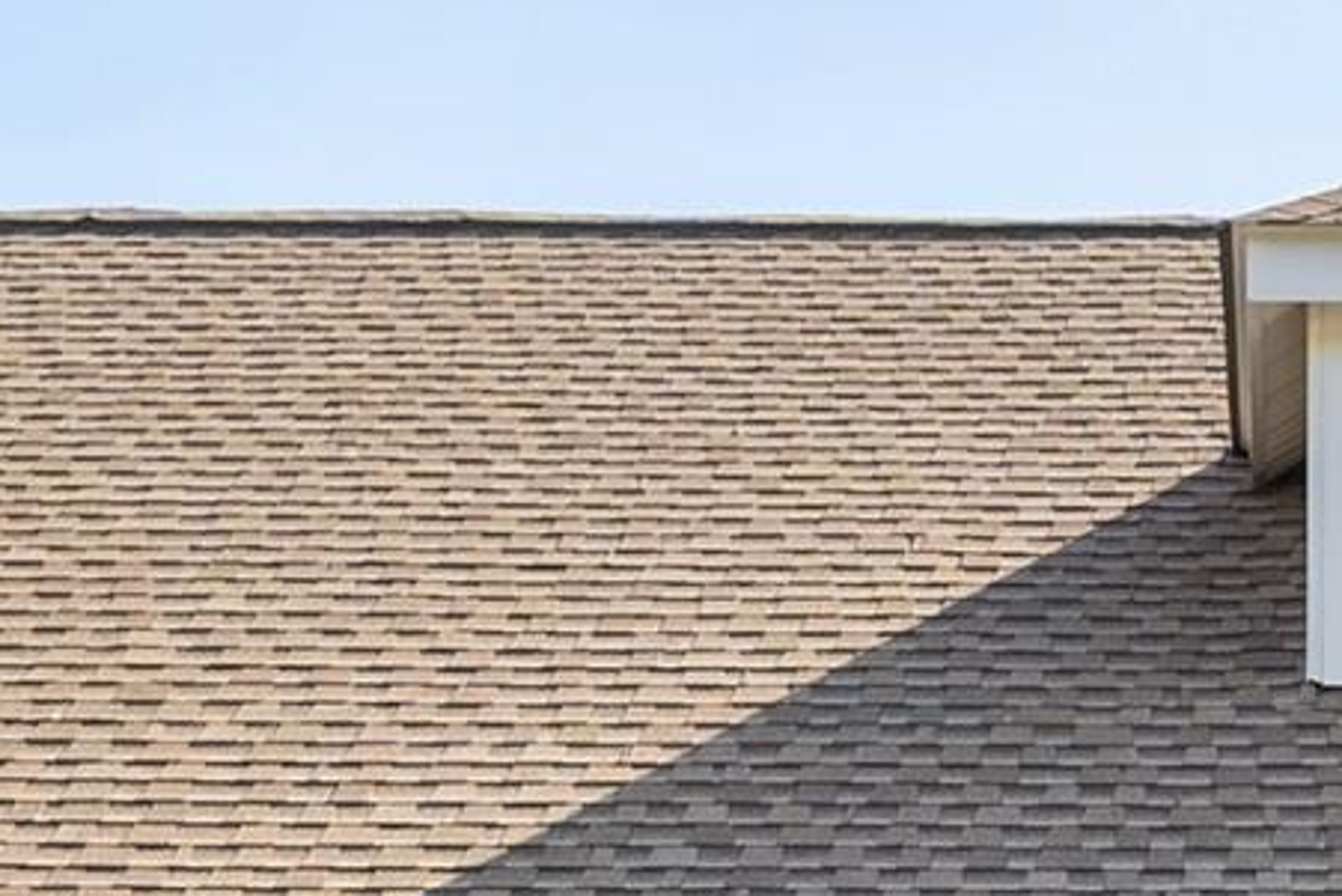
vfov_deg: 11.8
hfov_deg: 17.3
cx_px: 1705
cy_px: 1350
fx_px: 4149
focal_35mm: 111
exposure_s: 1/500
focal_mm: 24.5
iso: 400
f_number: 7.1
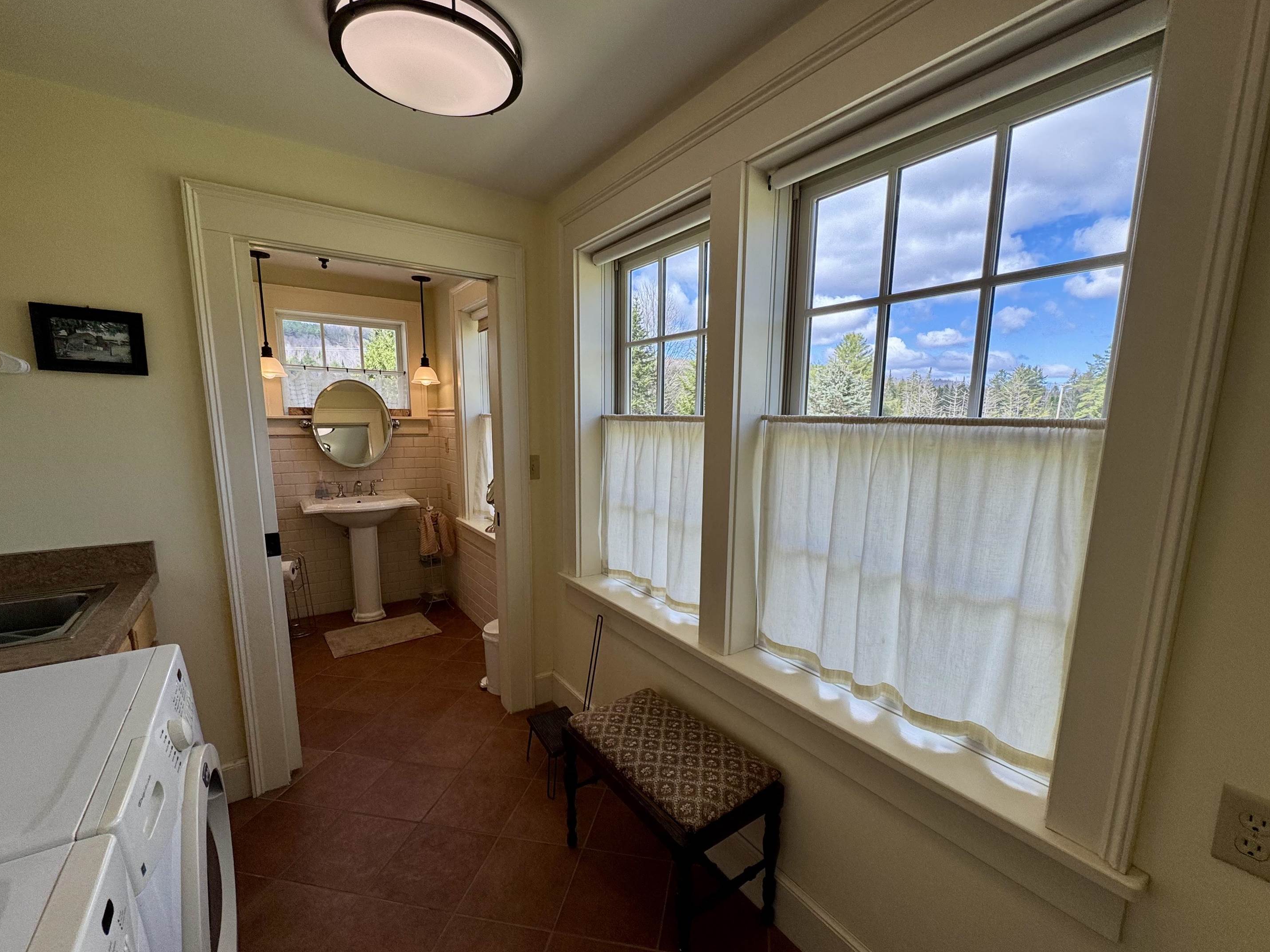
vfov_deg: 81.6
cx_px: 645
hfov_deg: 98.2
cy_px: 506
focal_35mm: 15
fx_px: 550
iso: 40
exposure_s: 1/445
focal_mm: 2.22
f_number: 2.2
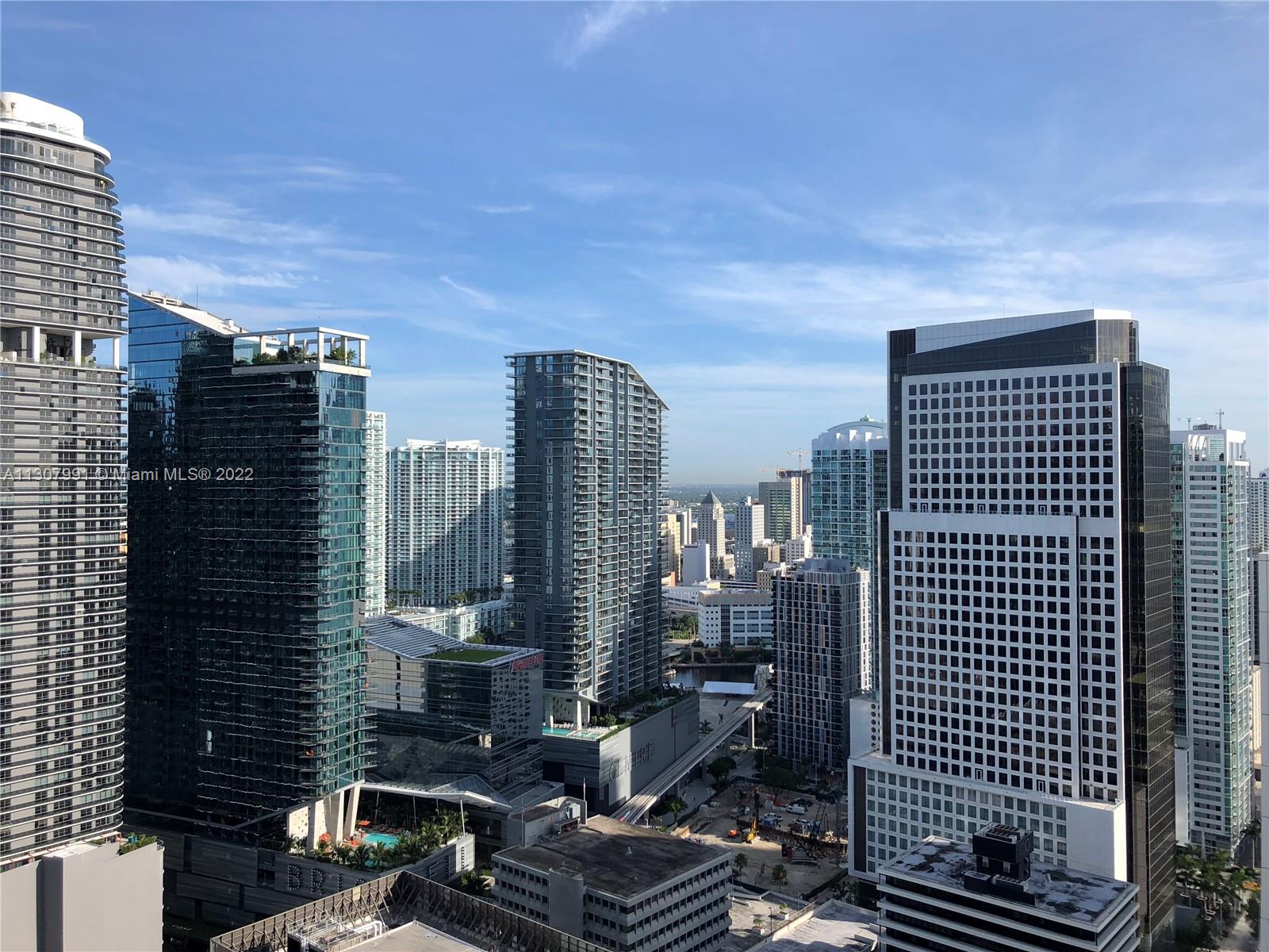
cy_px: 476
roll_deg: -0.7
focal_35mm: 28
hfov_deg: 63.4
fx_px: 1026
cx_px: 634
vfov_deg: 49.7
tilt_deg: +2.1
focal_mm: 3.99
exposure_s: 1/1548
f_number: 1.8
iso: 20
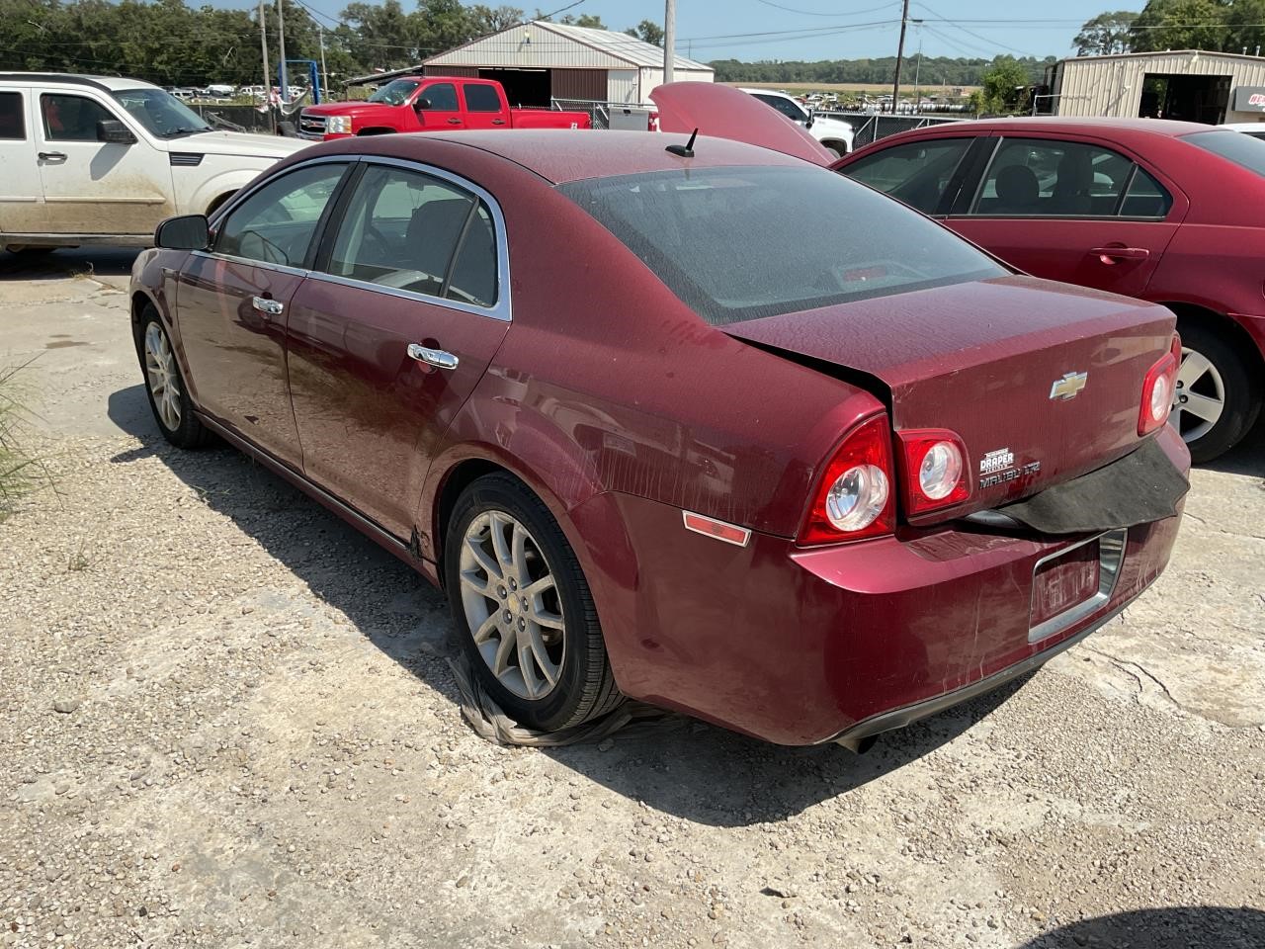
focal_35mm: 29
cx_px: 632
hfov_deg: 61.7
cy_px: 474
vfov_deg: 48.2
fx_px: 1060
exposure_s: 1/2227
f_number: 1.8
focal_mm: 3
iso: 16
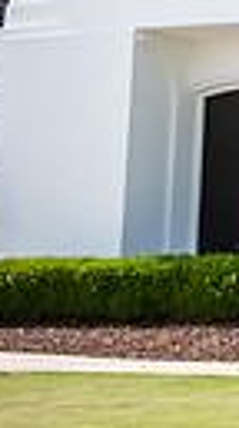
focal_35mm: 151
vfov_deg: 14.1
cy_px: 32
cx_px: 833
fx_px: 1711
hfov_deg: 6.8
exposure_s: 1/800
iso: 100
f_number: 2.8
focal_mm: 32
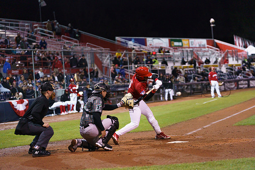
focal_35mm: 107
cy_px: 85
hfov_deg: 19.1
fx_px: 758
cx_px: 128
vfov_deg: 12.8
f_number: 2.8
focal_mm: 107
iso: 2000
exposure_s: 1/1000
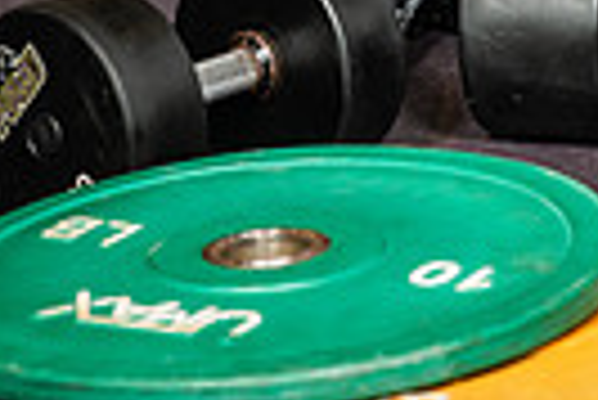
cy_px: -584
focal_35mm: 186
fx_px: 3093
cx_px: 481
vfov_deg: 7.0
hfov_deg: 11.0
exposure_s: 1/250
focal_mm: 55
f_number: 5.6
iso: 500
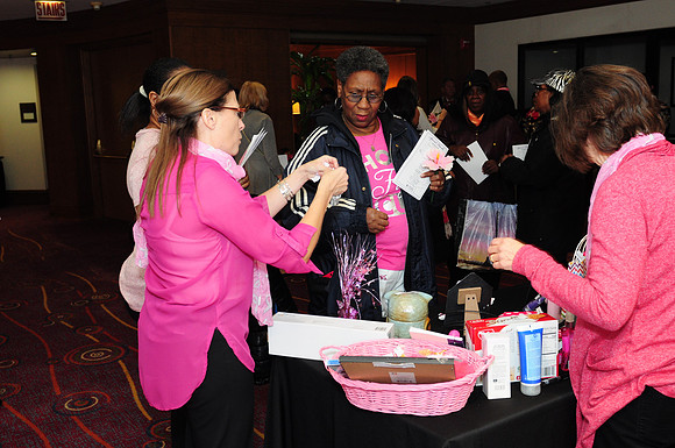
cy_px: 224
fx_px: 674
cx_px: 338
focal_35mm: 36
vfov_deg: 36.8
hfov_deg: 53.2
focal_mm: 24
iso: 800
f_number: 4.5
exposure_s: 1/60
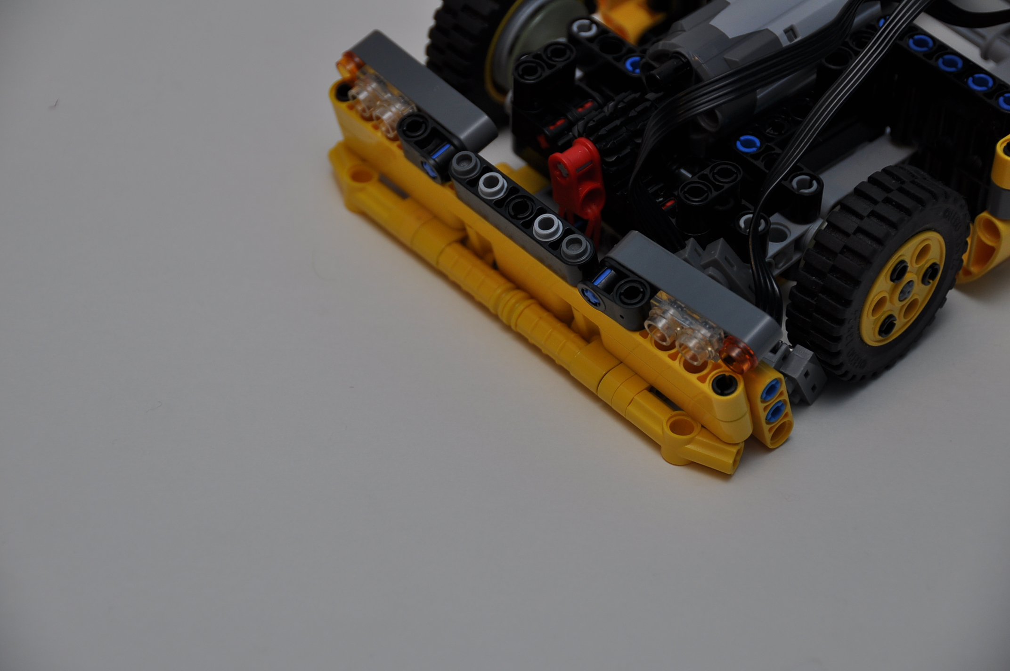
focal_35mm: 135
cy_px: 336
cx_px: 505
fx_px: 3783
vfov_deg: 10.1
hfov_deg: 15.2
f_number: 5.3
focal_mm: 90
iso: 200
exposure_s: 1/60
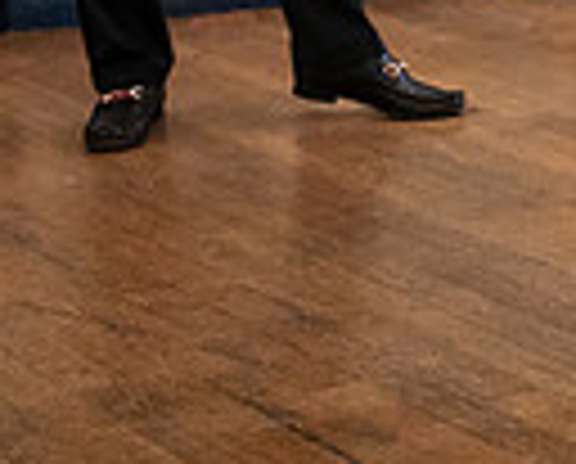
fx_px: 2768
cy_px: -375
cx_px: 1176
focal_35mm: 162
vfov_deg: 9.1
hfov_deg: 10.8
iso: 6400
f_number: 2.2
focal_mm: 35
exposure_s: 1/500
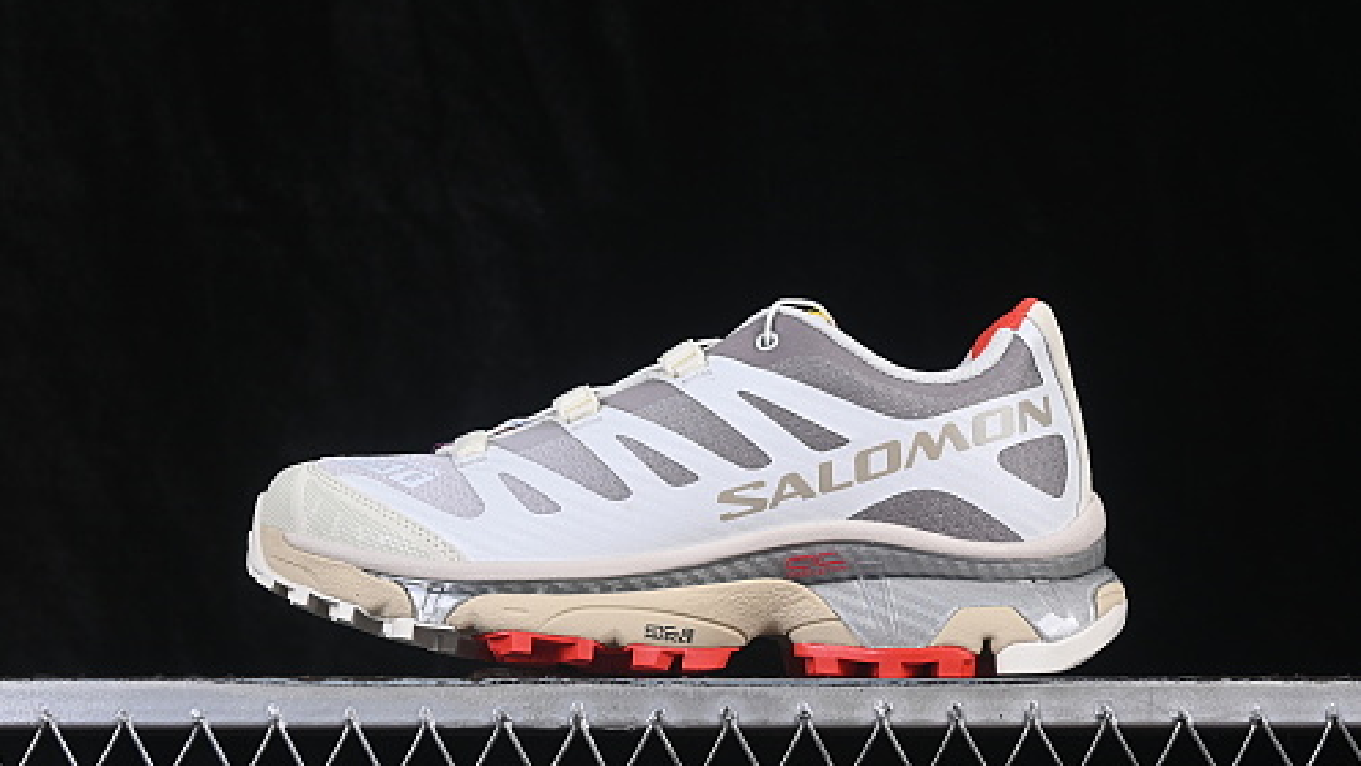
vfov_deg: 15.3
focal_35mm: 79
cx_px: 682
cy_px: 395
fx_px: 2852
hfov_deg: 26.8
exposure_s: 1/80
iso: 160
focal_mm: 50
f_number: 8
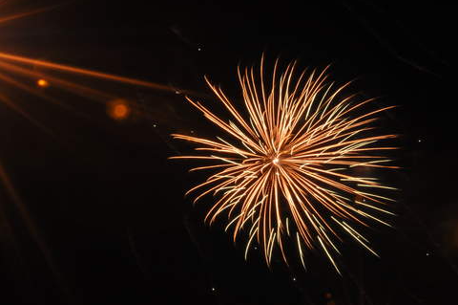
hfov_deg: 31.4
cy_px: 154
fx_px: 813
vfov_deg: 21.2
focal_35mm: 64
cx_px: 259
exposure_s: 3
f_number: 29
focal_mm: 32
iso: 640
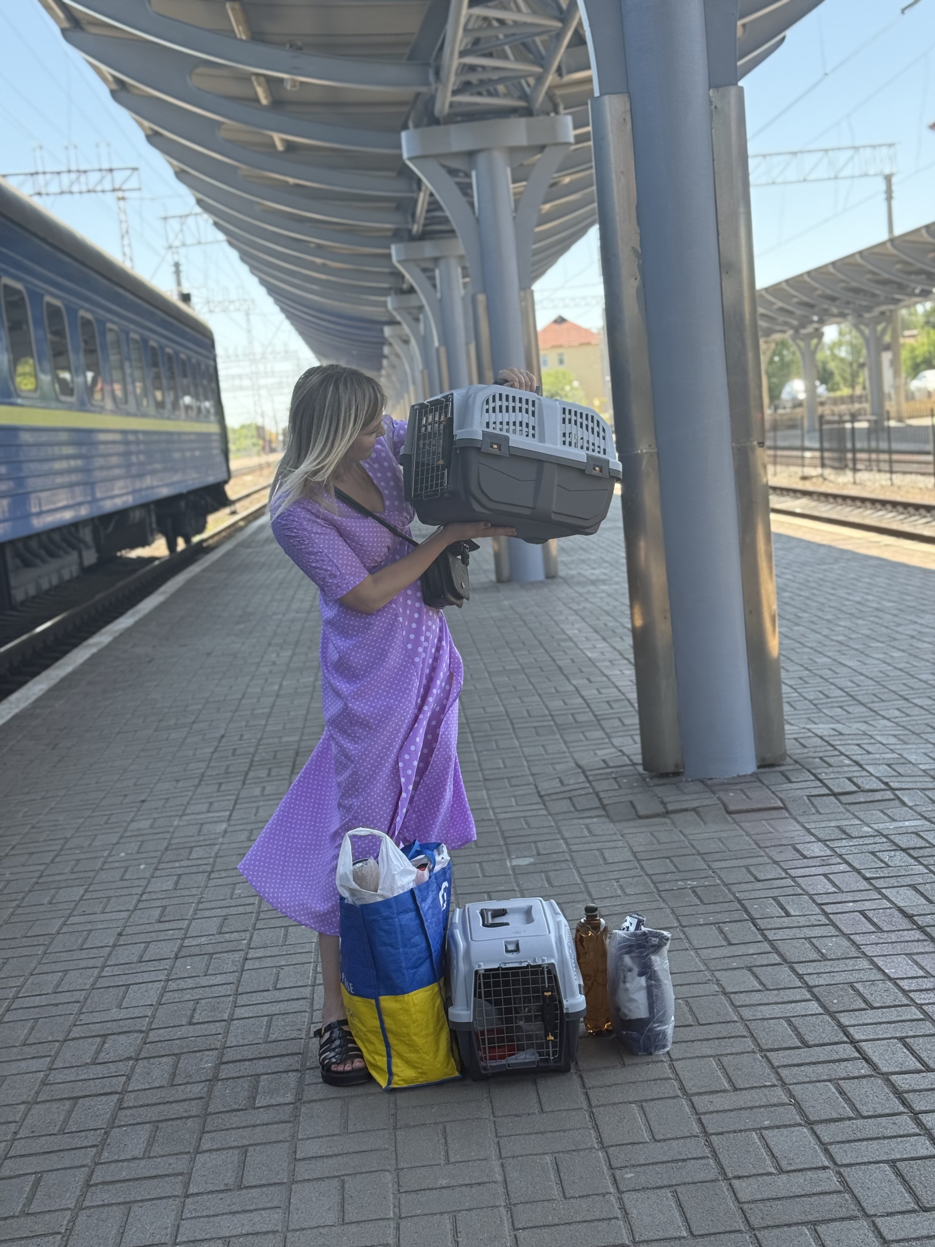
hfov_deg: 30.3
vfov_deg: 39.7
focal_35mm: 48
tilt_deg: -6.0
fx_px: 1729
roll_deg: +4.9
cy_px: 624
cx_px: 468
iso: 80
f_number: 1.78
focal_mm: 6.76
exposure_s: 1/596
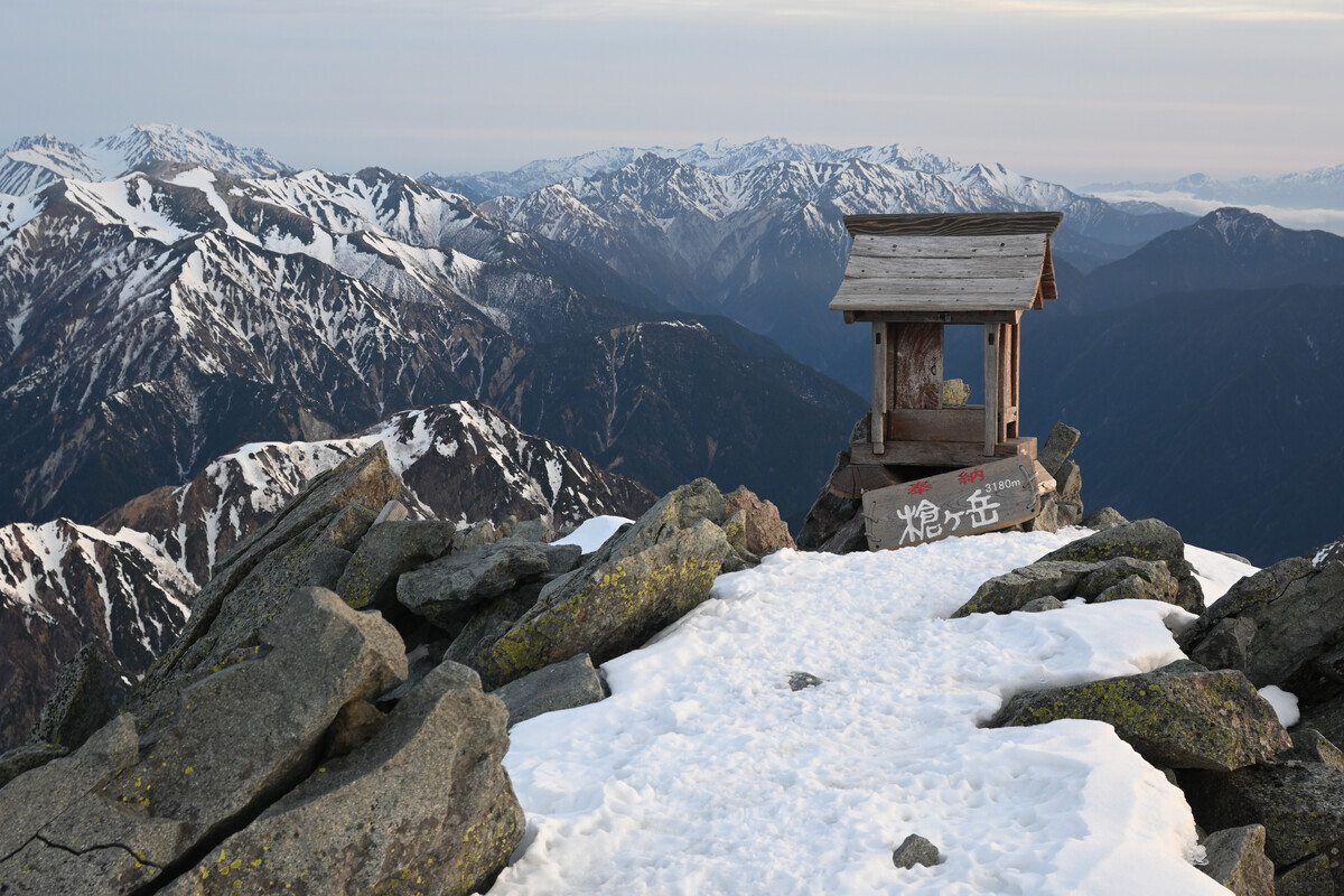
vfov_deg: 27.3
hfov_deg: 40.0
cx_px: 672
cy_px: 448
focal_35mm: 50
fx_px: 1848
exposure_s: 1/15
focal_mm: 33
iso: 100
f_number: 9
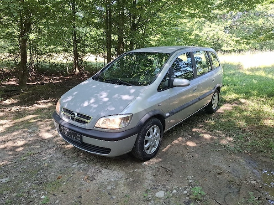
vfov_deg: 58.9
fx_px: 182
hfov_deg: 73.9
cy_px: 102
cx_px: 137
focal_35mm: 23
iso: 50
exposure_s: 1/123
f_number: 1.8
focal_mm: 5.54
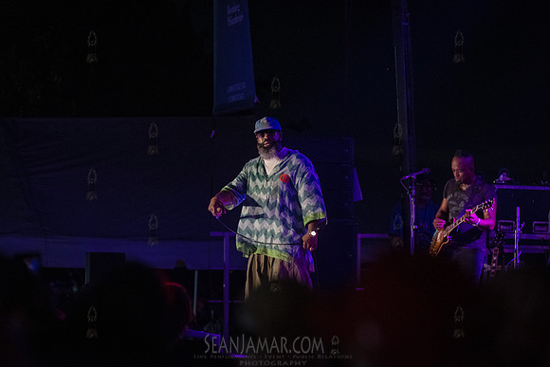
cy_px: 184
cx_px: 275
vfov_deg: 7.3
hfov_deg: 11.0
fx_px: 2862
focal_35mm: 187
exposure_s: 1/320
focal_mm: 185
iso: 6400
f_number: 4
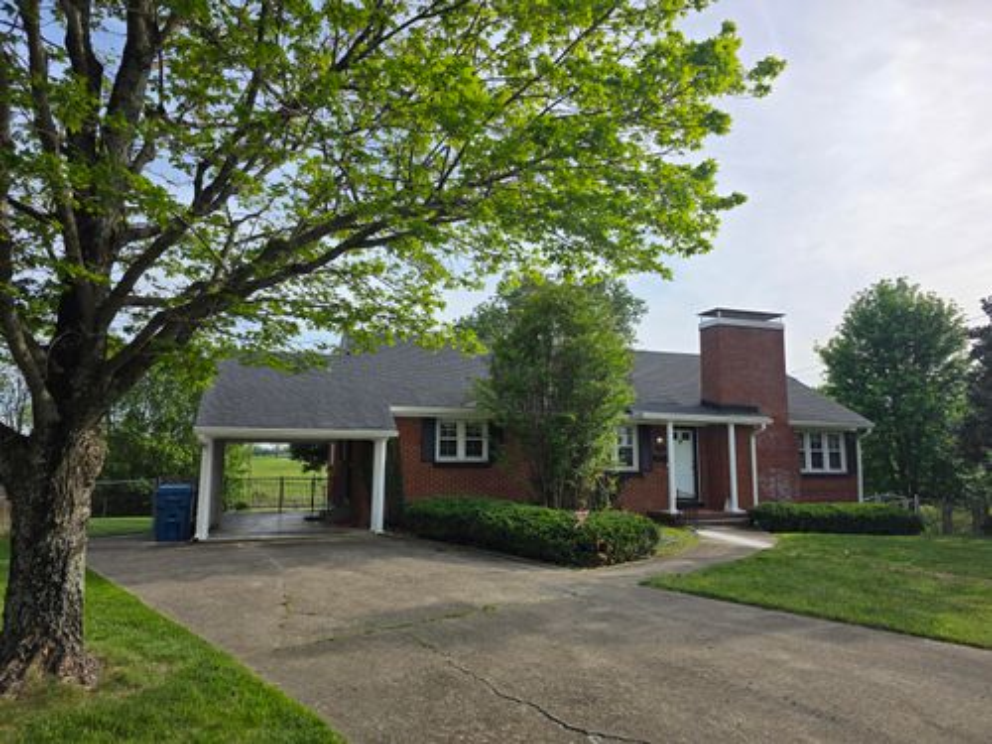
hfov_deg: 73.9
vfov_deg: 58.9
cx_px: 496
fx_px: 659
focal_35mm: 23
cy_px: 372
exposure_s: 1/5778
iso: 80
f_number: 1.7
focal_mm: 6.3
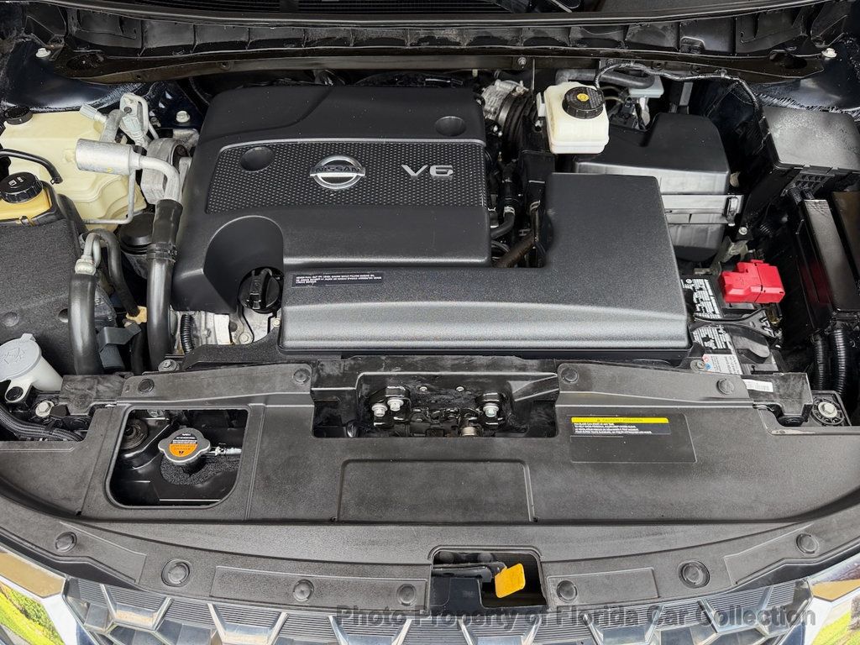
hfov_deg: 71.6
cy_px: 322
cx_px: 430
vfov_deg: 56.8
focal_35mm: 24
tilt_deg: -51.3
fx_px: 596
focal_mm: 6.76
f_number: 1.78
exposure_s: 1/222
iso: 200
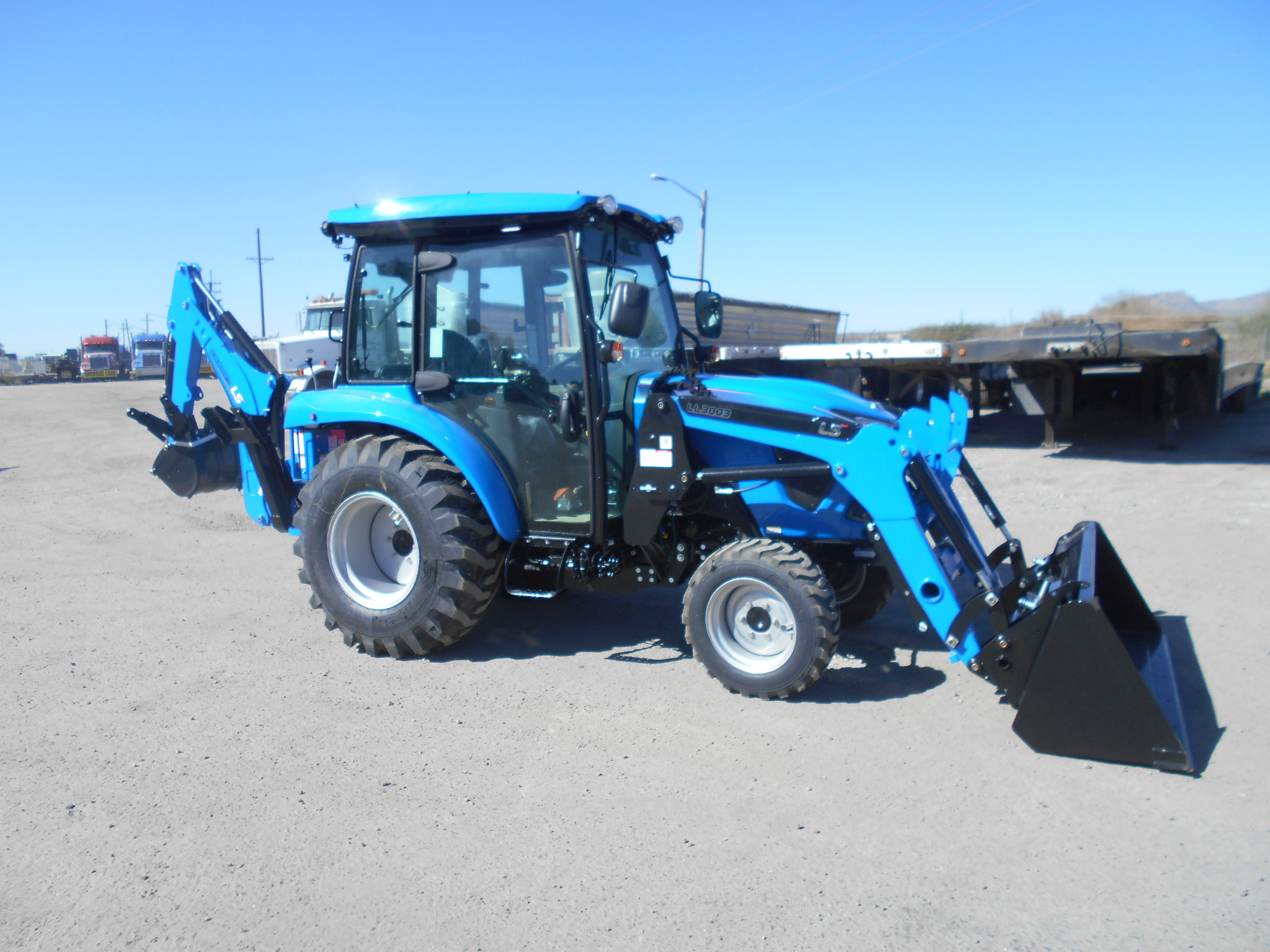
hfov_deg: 67.3
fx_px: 954
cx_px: 635
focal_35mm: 26
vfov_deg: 53.1
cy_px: 476
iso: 80
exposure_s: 1/800
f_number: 3.2
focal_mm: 4.6
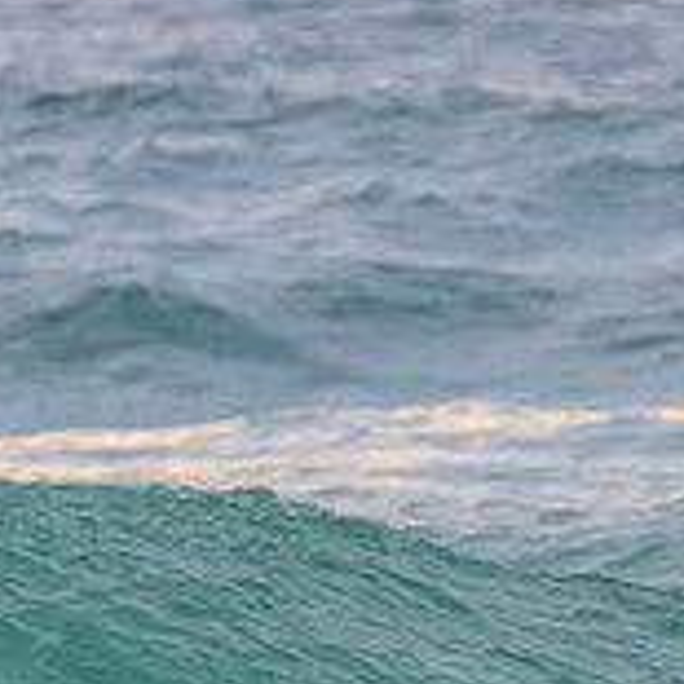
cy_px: 783
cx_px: -137
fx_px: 56783
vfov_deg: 0.7
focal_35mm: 2540
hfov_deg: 0.7
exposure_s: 1/1600
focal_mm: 800
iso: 12800
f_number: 11
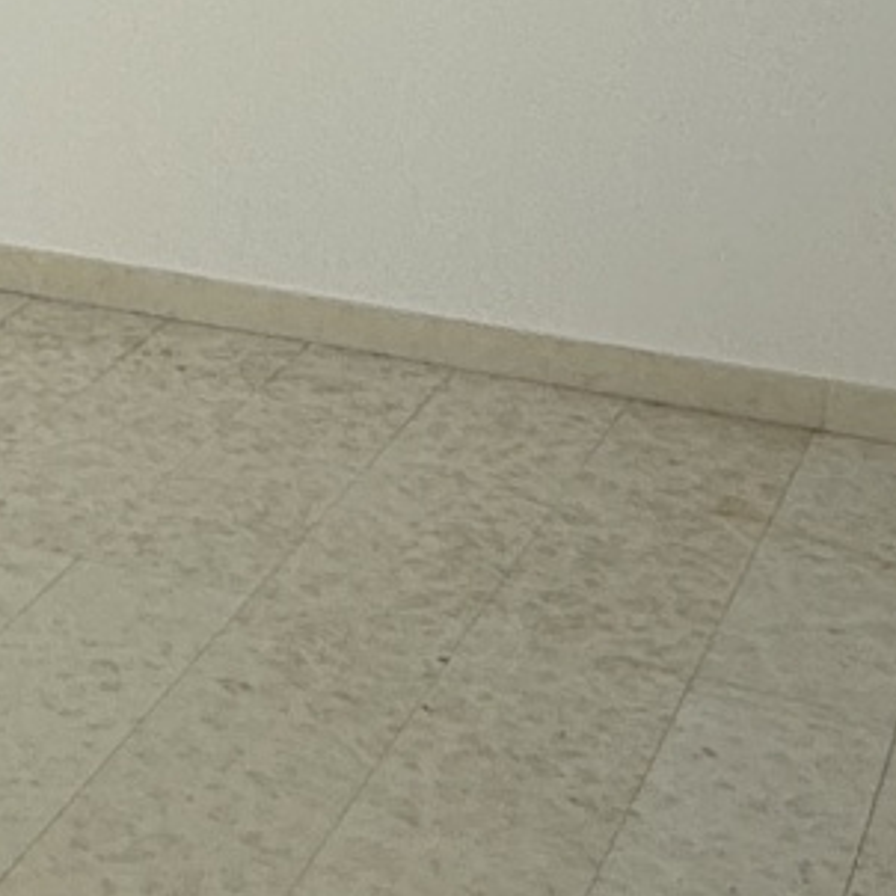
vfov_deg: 16.2
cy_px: 0
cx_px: -721
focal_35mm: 105
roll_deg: +0.8
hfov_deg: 14.5
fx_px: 3075
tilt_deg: -12.3
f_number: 2.2
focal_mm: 2.22
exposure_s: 1/314
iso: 40
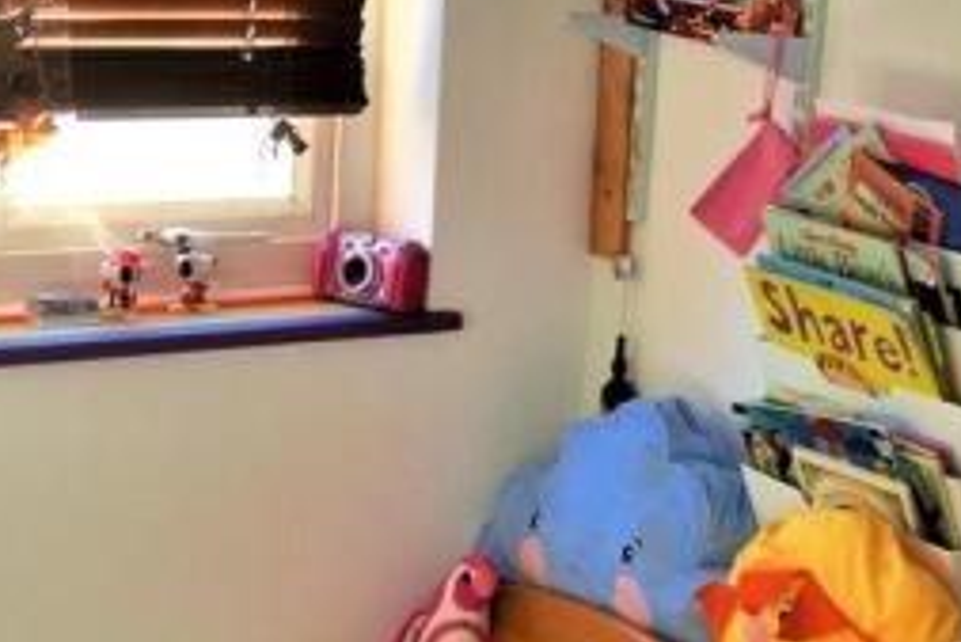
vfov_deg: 19.3
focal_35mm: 70
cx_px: 370
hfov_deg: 28.7
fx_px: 1870
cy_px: 503
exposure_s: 1/125
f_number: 4
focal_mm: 18
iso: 180
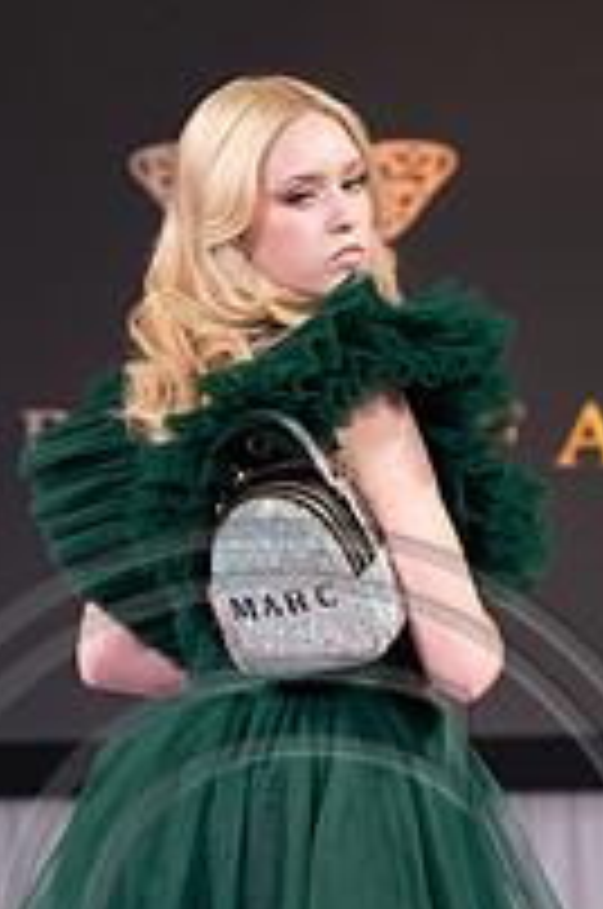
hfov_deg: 6.3
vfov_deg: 9.4
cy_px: 972
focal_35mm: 218
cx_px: 277
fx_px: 5496
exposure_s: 1/400
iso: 2000
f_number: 5.6
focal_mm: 98
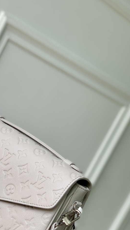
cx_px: 17
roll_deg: -27.9
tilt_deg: -7.9
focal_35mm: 86
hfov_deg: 14.0
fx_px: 527
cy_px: 158
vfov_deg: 24.6
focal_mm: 6
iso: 16
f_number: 2.4
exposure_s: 1/224
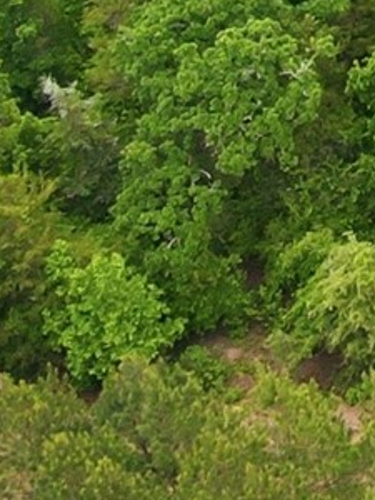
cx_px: 1407
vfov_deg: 10.3
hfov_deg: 7.2
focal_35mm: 164
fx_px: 2369
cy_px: -722
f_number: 2.8
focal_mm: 4.5
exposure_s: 1/160
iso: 100
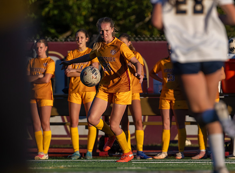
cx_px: 125
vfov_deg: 1.9
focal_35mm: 775
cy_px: 110
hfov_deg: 2.6
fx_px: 5233
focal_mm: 400
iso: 560
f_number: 5.6
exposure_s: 1/2500
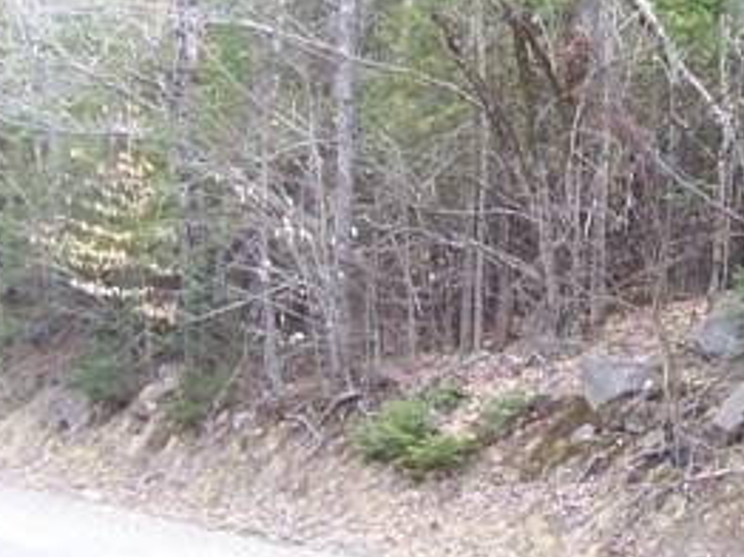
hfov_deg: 20.6
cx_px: 684
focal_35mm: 93
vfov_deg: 15.7
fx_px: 1997
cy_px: 82
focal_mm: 6.3
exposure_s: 1/60
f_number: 2.8
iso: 64
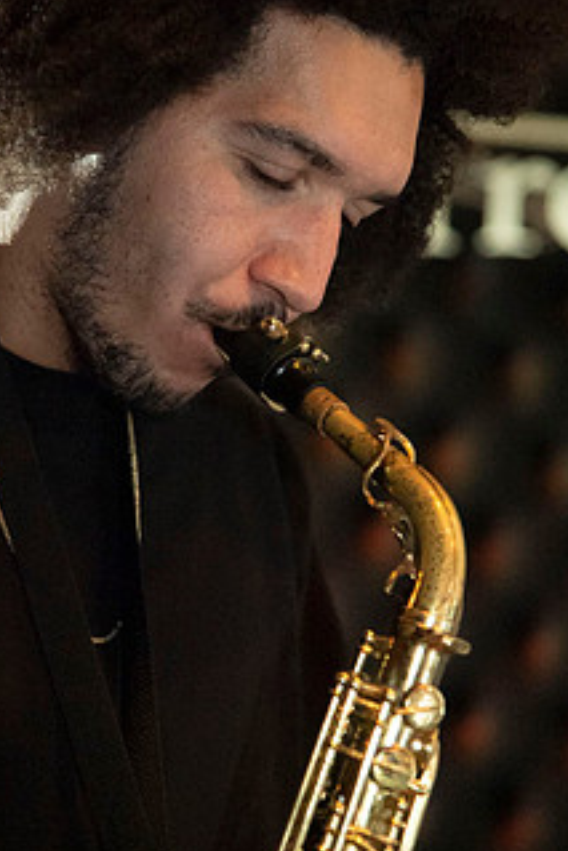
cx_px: 192
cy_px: 421
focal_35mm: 158
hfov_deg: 8.7
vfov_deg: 13.0
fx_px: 3735
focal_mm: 112
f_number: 4
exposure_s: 1/200
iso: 6400
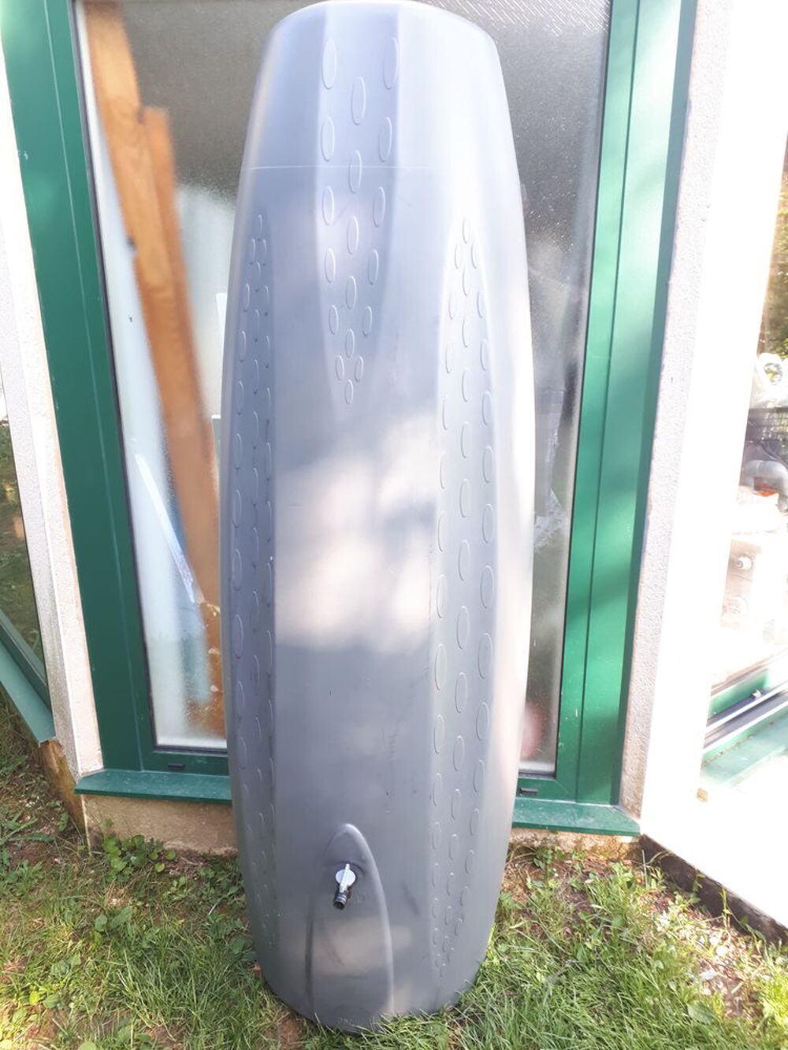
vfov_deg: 65.3
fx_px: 819
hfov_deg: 51.4
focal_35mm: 27
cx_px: 394
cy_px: 525
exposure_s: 1/50
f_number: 1.9
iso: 64
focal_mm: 3.6
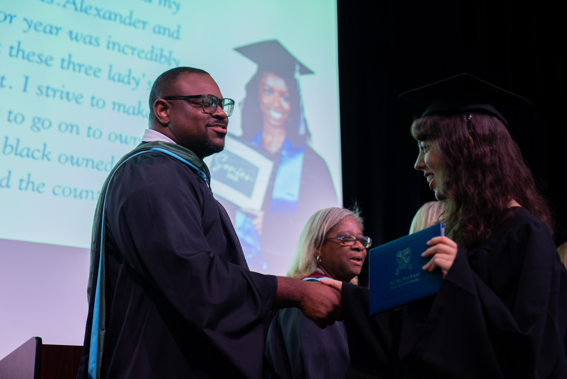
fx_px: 1103
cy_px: 190
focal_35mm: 70
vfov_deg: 19.5
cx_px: 284
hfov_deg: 28.8
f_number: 2.8
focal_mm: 70
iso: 1600
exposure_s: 1/125
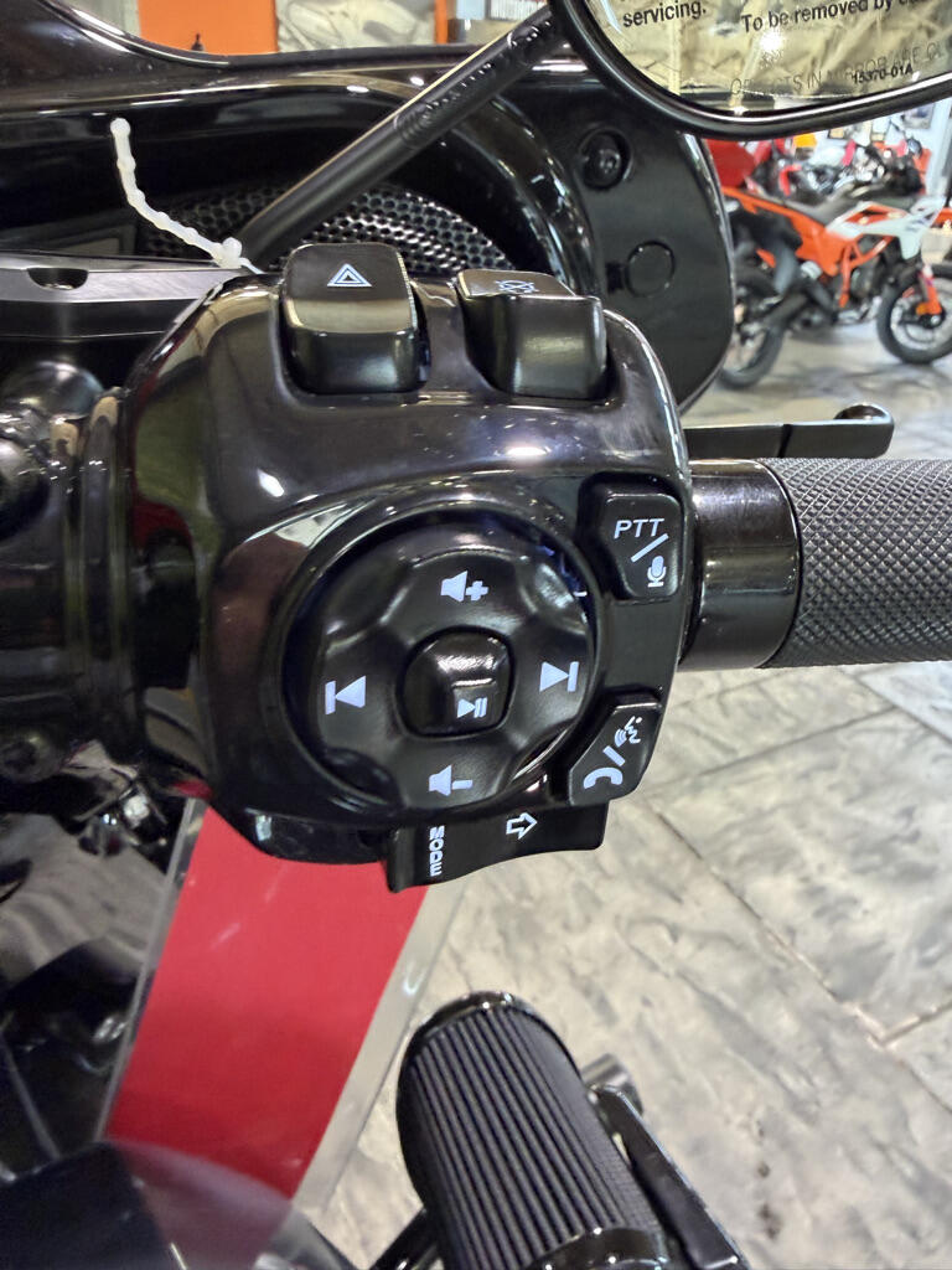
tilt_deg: -25.9
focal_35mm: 24
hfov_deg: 56.8
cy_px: 635
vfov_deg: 71.6
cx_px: 476
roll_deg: -2.2
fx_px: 880
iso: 400
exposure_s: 1/60
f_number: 2.2
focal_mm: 2.22
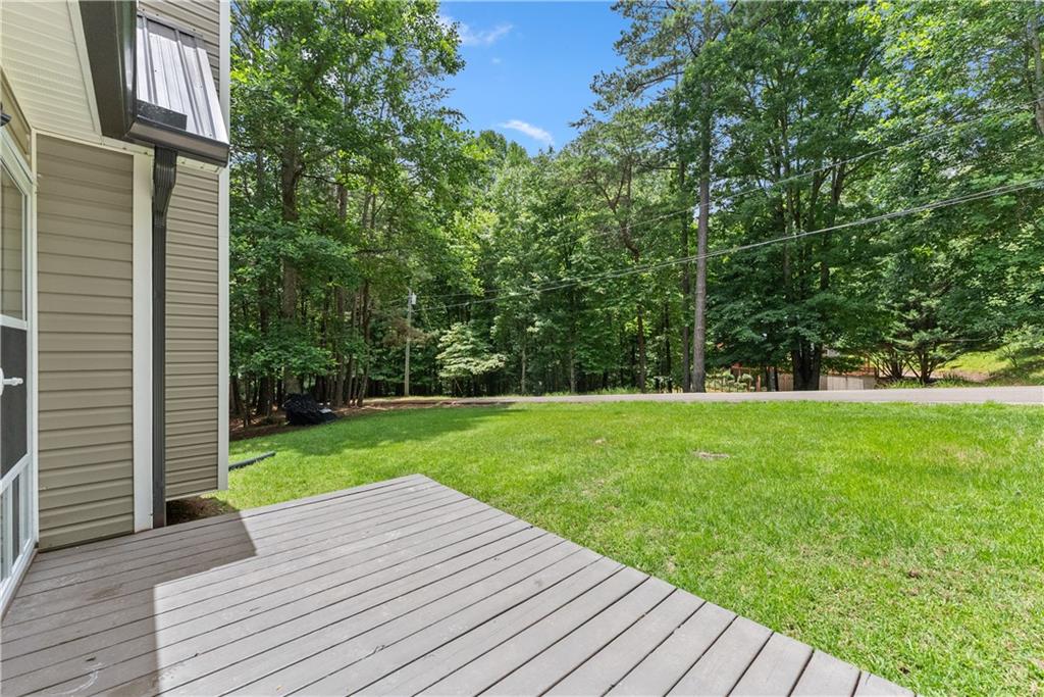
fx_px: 423
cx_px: 522
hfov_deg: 101.9
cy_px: 348
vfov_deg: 78.9
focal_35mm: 15
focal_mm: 14.6
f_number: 7.1
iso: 800
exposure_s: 1/1600
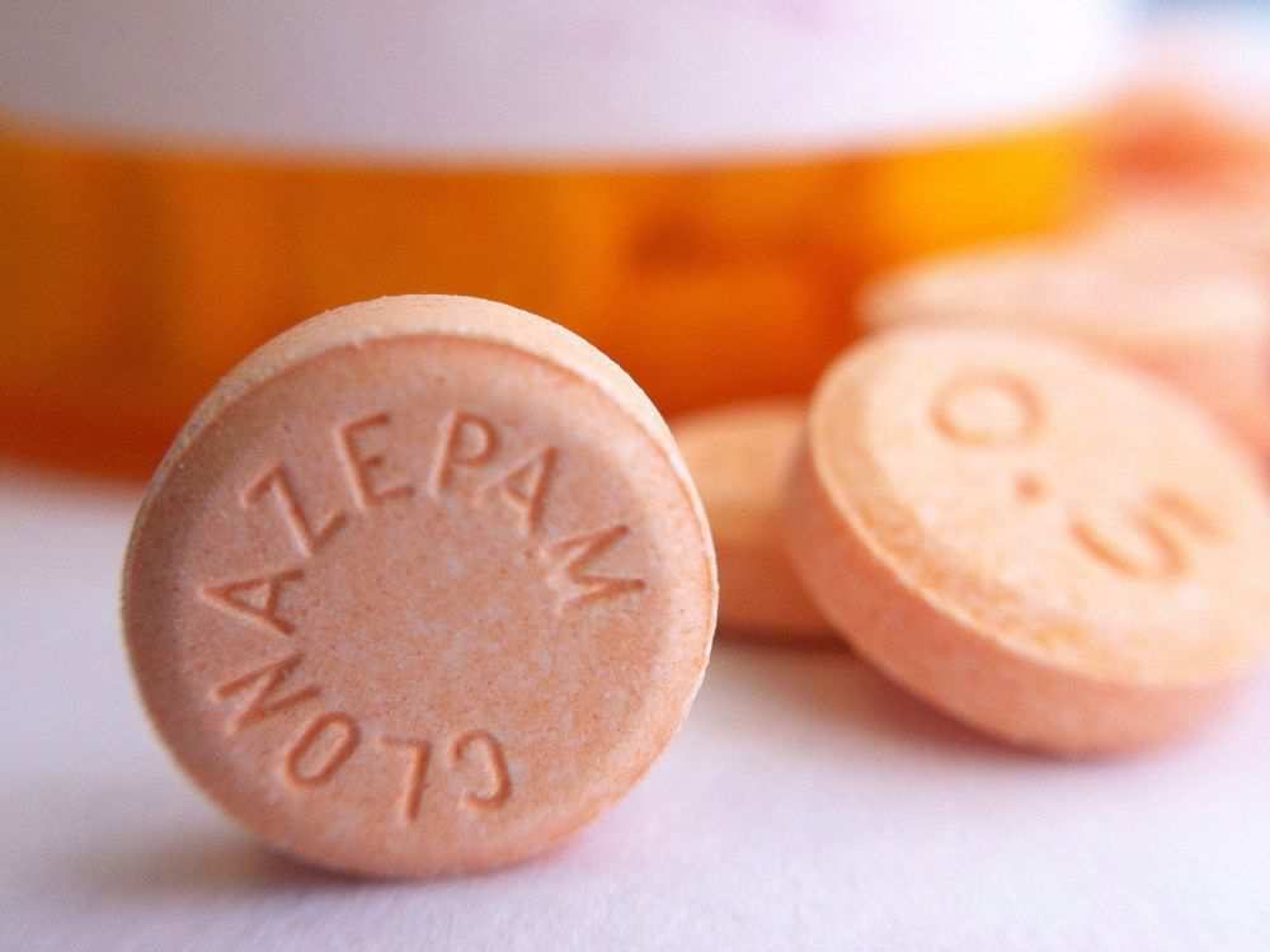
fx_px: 1284
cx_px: 635
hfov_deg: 52.6
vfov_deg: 40.7
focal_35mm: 35
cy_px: 476
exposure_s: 1/103
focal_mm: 3.85
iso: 80
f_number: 2.8
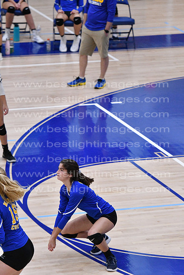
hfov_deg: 6.3
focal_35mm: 218
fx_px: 1666
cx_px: 92
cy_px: 138
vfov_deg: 9.5
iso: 6400
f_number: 3.2
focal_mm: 145
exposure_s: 1/1250
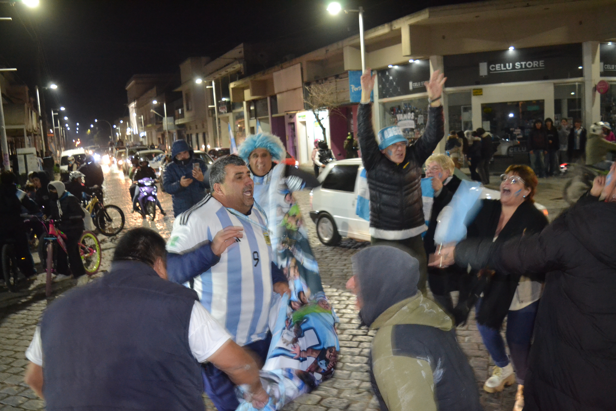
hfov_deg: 61.9
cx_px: 308
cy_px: 206
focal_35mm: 30
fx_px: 513
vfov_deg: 43.6
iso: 2500
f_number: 3.8
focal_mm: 20
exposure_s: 1/60
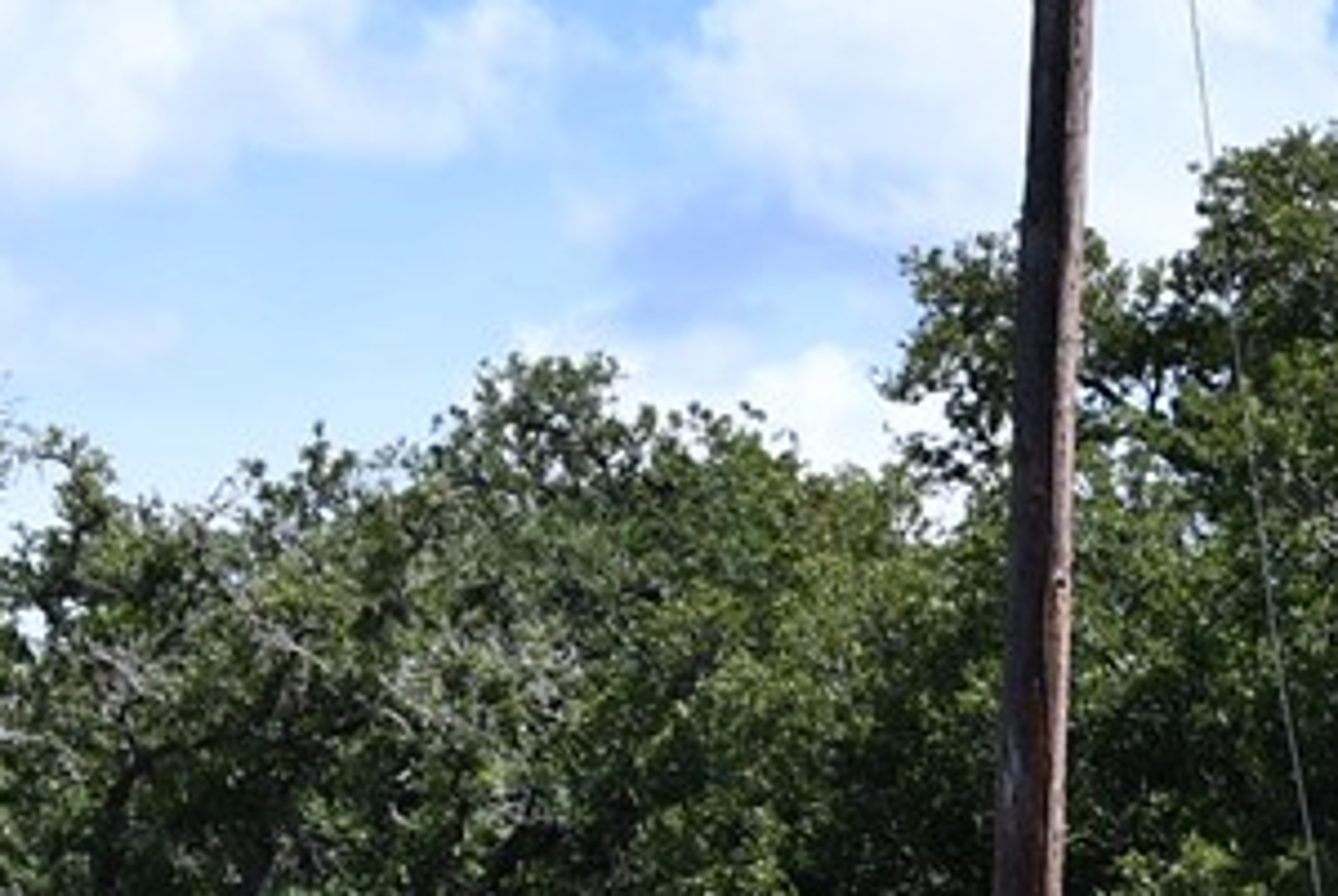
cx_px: 2110
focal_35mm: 130
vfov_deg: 10.2
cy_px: 1402
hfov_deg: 14.5
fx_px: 4839
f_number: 8
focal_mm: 18
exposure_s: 1/250
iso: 100
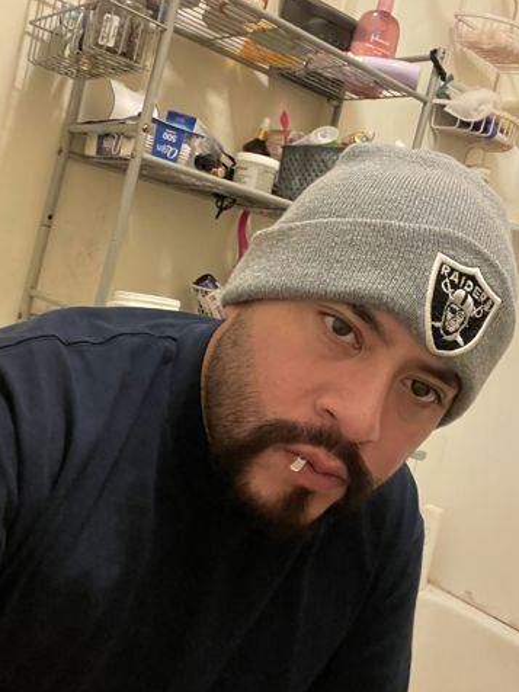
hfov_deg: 38.7
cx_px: 262
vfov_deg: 49.9
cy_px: 284
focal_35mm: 37
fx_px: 740
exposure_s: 1/30
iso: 640
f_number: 2.2
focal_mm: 2.71
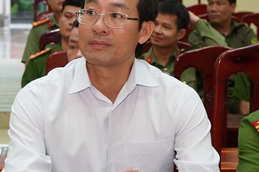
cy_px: 124
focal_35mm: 128
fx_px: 920
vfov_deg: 10.7
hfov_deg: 16.0
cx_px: 108
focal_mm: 40
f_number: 4
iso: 1600
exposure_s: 1/80
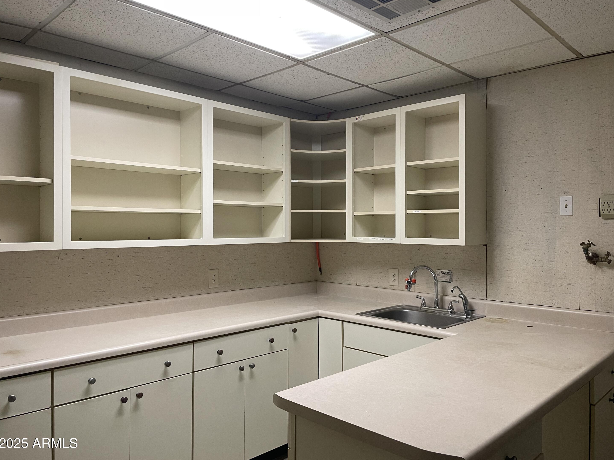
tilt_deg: +0.3
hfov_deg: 65.3
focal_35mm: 27
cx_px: 316
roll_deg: +0.1
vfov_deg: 51.4
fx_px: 479
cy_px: 226
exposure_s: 1/60
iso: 160
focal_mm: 4.2
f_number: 1.6
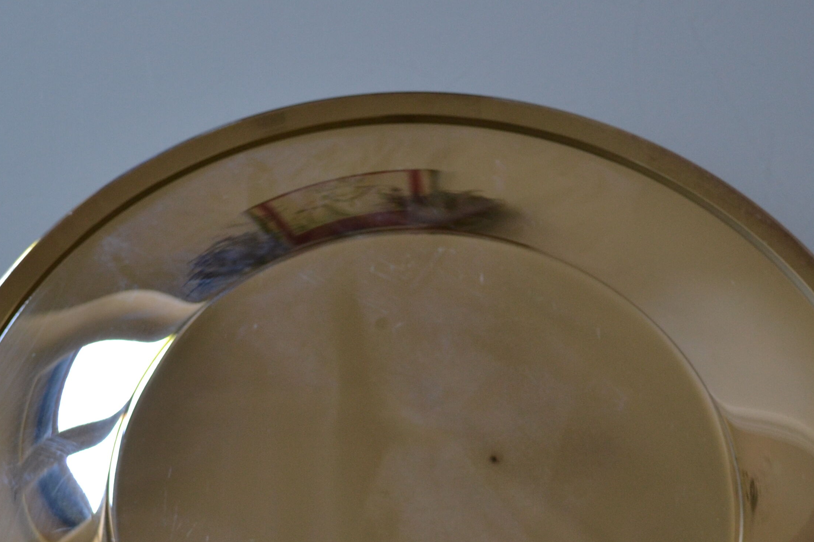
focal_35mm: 81
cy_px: 547
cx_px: 318
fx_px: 1831
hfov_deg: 25.0
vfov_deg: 16.5
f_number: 4.2
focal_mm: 26
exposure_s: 1/60
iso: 400
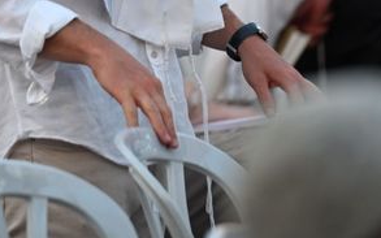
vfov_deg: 1.8
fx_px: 7402
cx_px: -27
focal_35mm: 713
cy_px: -202
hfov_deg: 2.9
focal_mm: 200
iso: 400
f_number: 2.8
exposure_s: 1/400
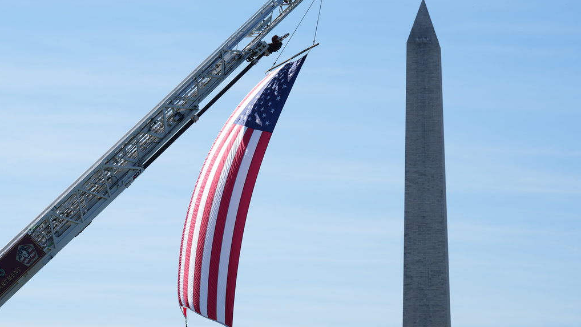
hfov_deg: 18.0
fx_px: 1834
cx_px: 290
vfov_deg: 10.2
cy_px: 147
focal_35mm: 119
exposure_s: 1/1000
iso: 200
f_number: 6.3
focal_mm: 113
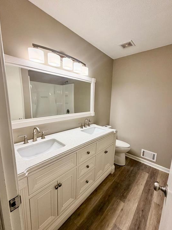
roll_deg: -1.0
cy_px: 118
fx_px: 99
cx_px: 90
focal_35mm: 15
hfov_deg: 81.7
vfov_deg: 98.1
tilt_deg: -10.0
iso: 160
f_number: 2.2
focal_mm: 2.22
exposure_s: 1/120
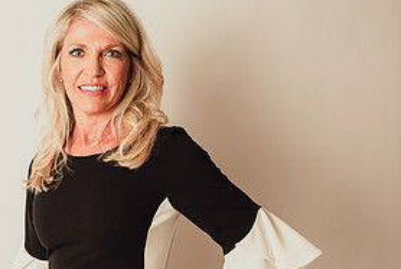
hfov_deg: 35.7
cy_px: 182
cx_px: 0
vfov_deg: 26.9
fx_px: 558
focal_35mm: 50
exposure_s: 1/160
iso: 160
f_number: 2.8
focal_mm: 24
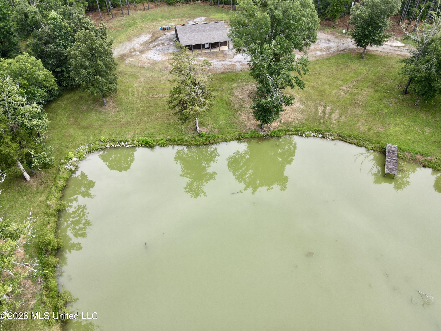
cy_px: 166
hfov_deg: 71.6
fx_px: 306
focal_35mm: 24
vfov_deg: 56.8
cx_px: 220
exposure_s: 1/90
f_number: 2.8
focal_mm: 4.5
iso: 100
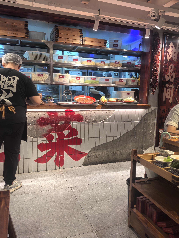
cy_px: 119
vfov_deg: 65.3
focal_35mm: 27
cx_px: 90
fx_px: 186
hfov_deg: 51.4
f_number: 1.4
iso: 1000
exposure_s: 1/909
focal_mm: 6.98
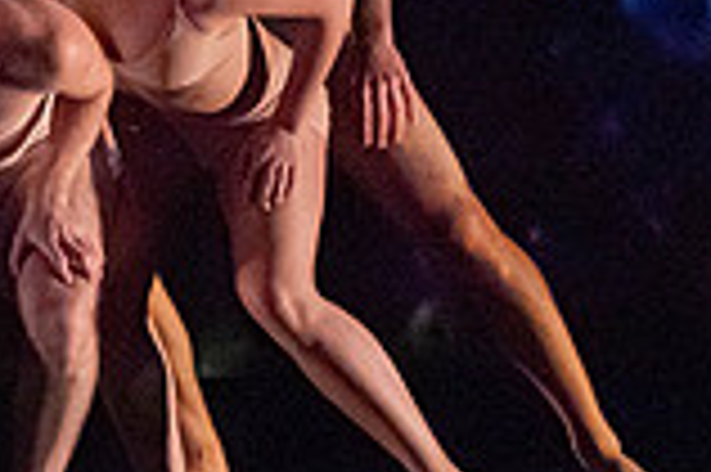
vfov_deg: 1.1
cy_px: -128
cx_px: -153
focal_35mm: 1234
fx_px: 24346
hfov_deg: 1.7
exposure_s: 1/250
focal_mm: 336
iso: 8000
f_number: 5.6
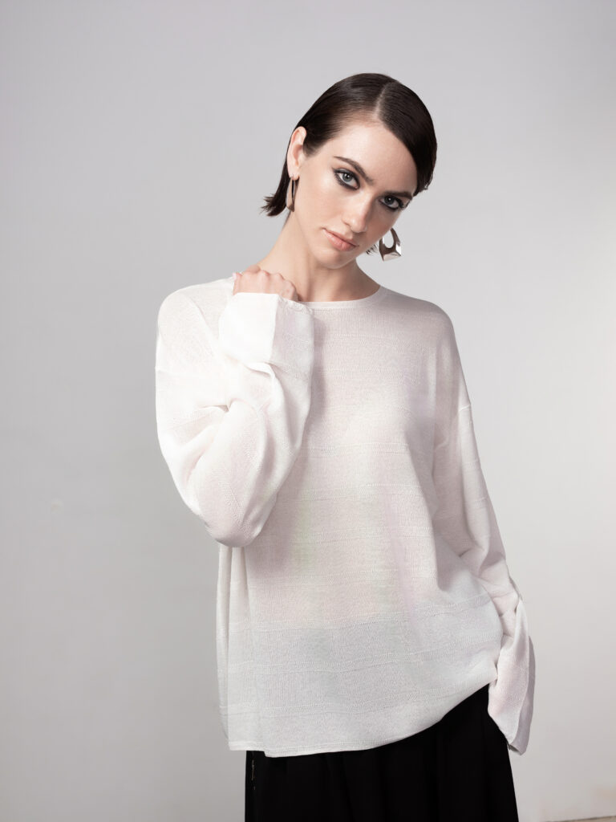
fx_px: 1186
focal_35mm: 50
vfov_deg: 38.2
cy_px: 411
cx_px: 308
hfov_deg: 29.1
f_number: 10
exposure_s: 1/100
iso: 250
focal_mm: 63
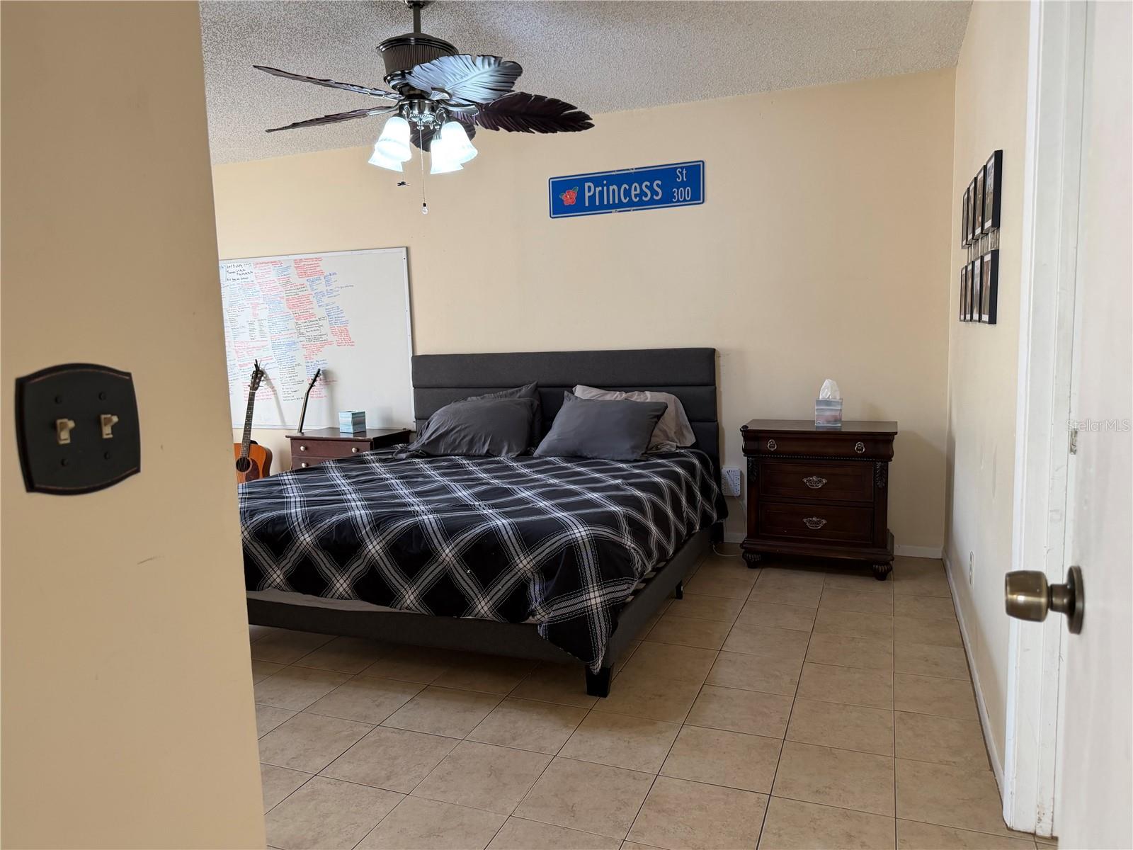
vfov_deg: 56.8
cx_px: 566
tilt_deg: -7.9
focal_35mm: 24
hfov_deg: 71.6
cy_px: 425
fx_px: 786
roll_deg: +1.5
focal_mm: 6.76
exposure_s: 1/103
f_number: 1.78
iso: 200
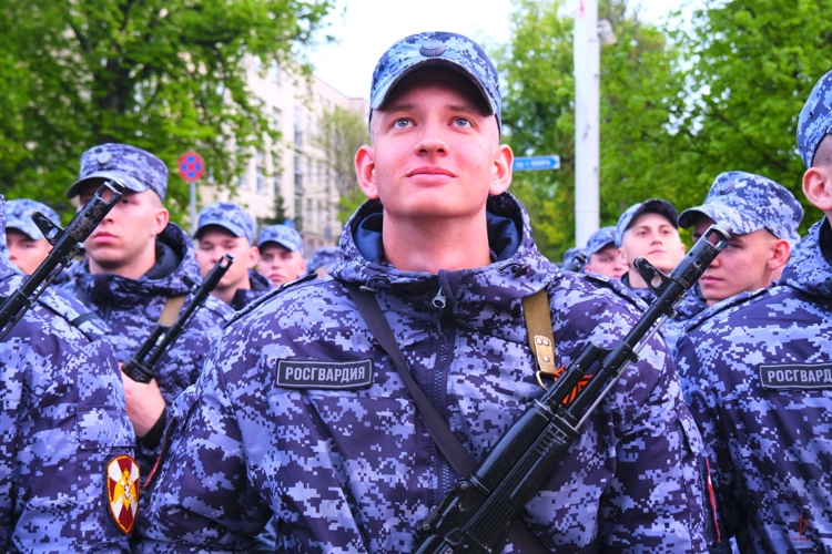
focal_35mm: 33
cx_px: 416
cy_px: 277
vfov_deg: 40.0
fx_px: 763
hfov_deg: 57.2
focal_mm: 22.3
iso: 1000
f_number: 4
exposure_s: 1/30
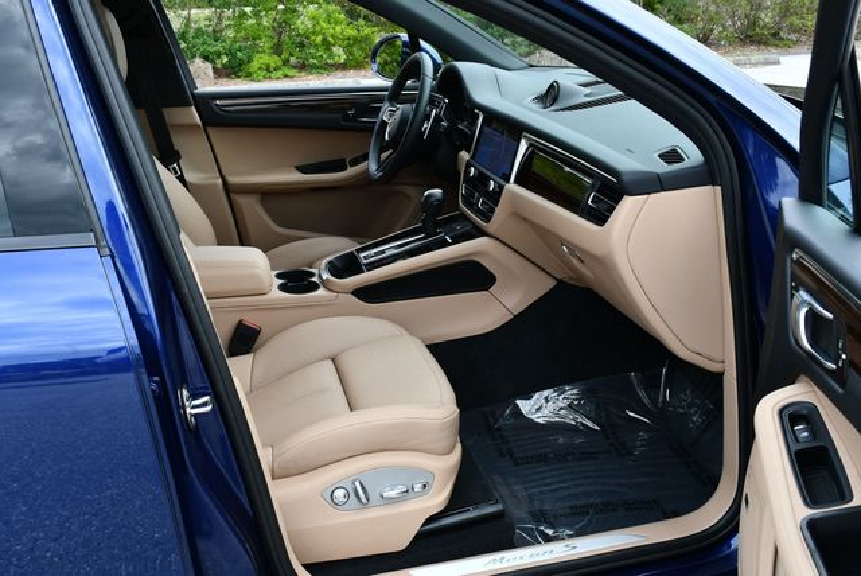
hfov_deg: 53.1
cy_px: 288
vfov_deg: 36.9
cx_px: 430
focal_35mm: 36
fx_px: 862
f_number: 5.6
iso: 320
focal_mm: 18
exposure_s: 1/250
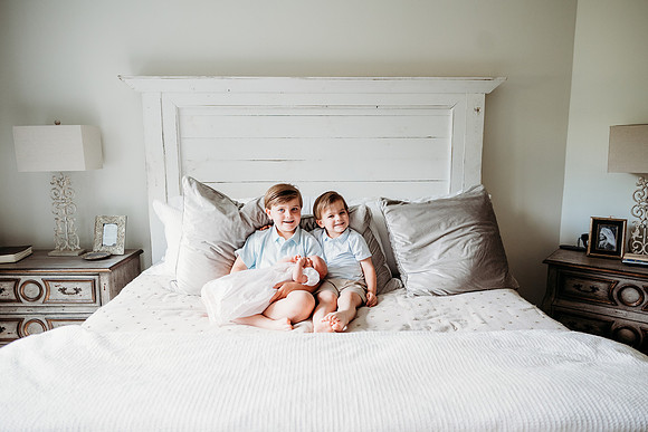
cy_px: 216
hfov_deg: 71.2
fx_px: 452
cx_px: 333
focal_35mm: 25
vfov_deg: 51.1
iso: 800
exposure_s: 1/200
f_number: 2.8
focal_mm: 24
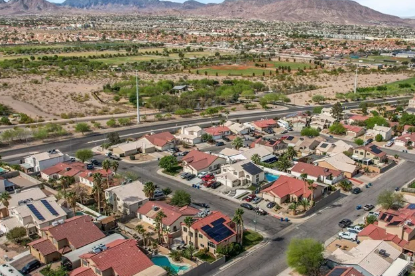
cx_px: 225
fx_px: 415
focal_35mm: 36
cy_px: 138
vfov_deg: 36.9
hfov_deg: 53.1
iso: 100
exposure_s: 1/2000
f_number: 2.8
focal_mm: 8.38
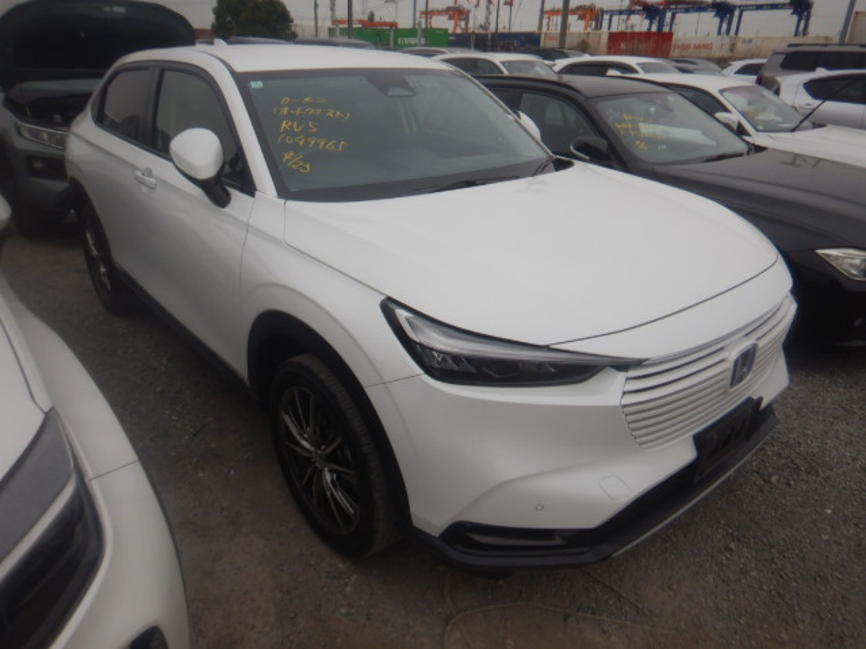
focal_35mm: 24
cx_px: 433
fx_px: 600
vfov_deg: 56.8
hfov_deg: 71.6
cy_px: 324
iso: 125
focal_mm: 4.3
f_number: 2.8
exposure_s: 1/400
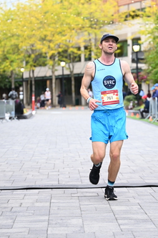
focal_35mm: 116
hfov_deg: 11.8
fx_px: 764
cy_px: 104
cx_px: 116
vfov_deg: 17.6
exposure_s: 1/1250
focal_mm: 70
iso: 1250
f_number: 2.8
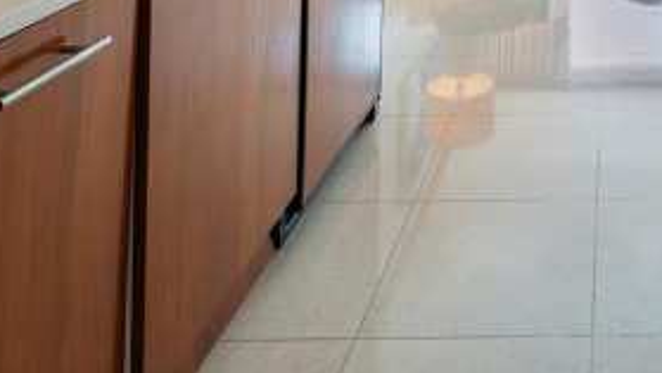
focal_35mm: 42
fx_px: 737
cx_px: 572
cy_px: -244
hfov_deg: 44.8
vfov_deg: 21.6
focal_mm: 14
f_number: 9
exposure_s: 1/320
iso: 500
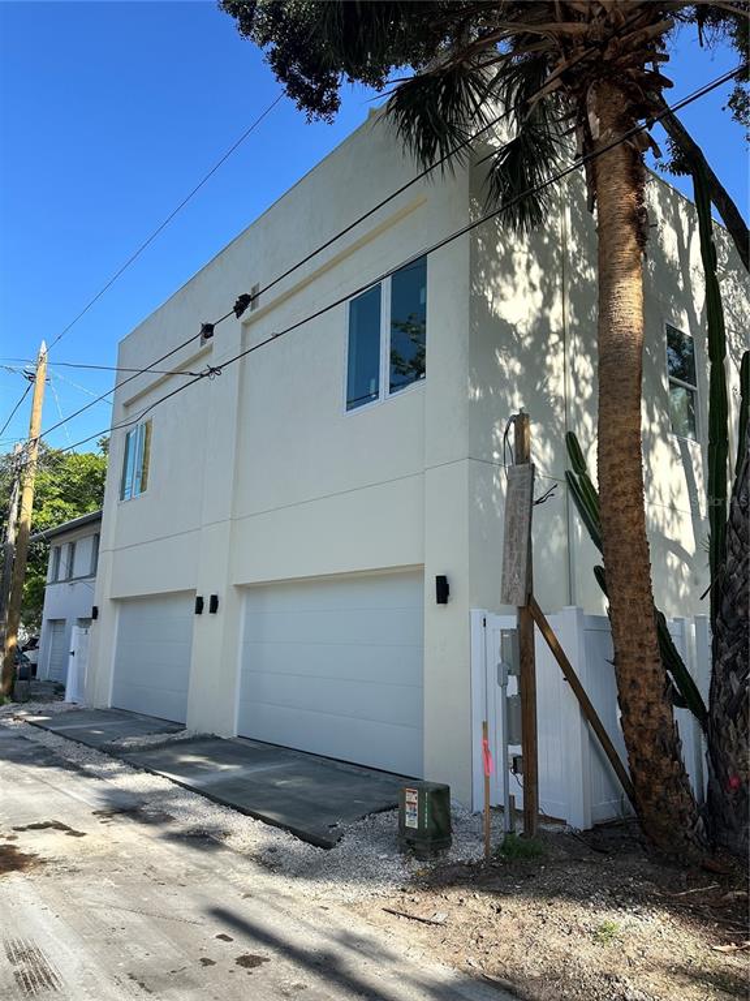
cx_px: 375
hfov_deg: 56.8
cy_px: 500
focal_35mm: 24
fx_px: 693
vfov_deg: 71.6
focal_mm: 6.86
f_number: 1.78
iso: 80
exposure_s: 1/2809
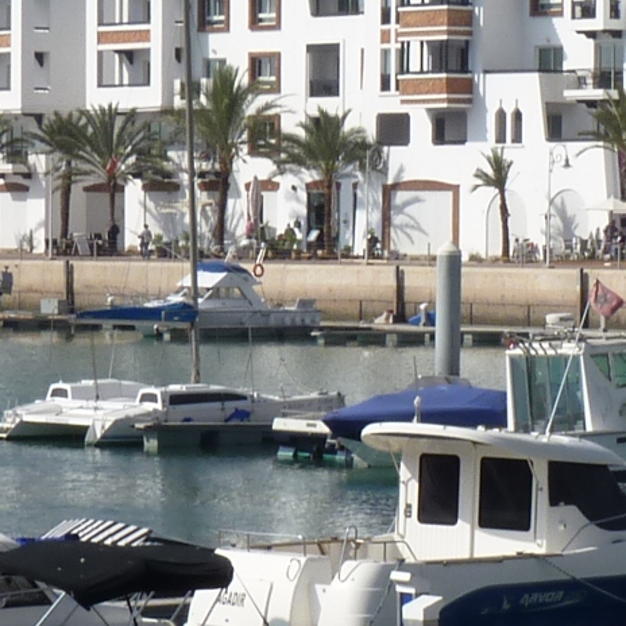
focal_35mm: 234
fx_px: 4788
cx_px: 452
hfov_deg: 7.5
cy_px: 432
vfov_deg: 7.5
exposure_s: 1/500
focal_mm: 8.5
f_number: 5.6
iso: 80
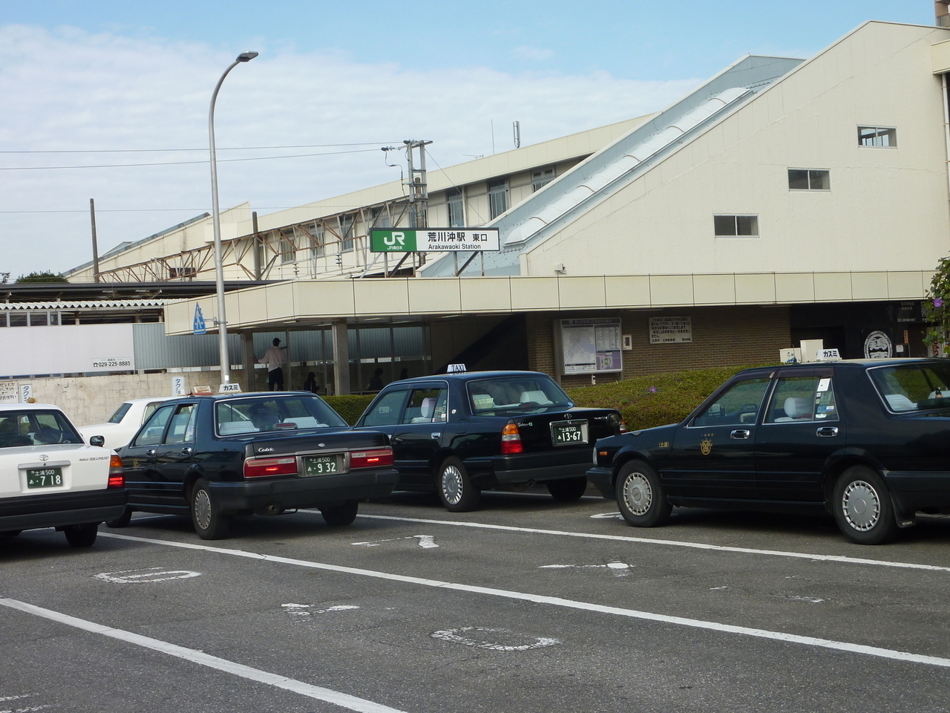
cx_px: 475
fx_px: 1619
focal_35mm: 59
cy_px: 356
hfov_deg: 32.7
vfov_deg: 24.8
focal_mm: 9.7
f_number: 5
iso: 100
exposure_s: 1/500
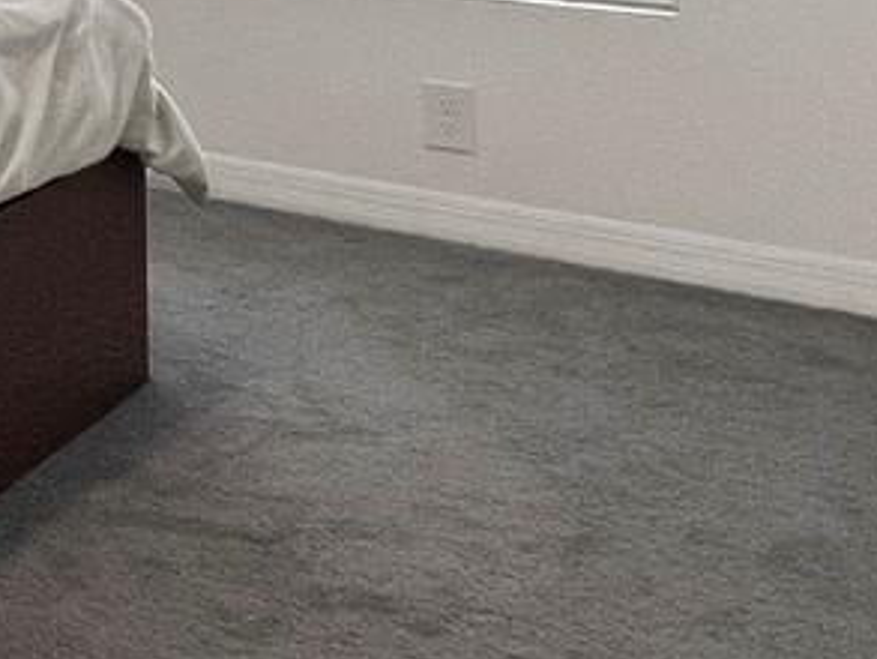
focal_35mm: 71
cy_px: -312
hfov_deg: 19.2
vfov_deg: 18.5
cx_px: -781
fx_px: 1800
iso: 100
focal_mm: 1.57
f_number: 1.8
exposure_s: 1/120
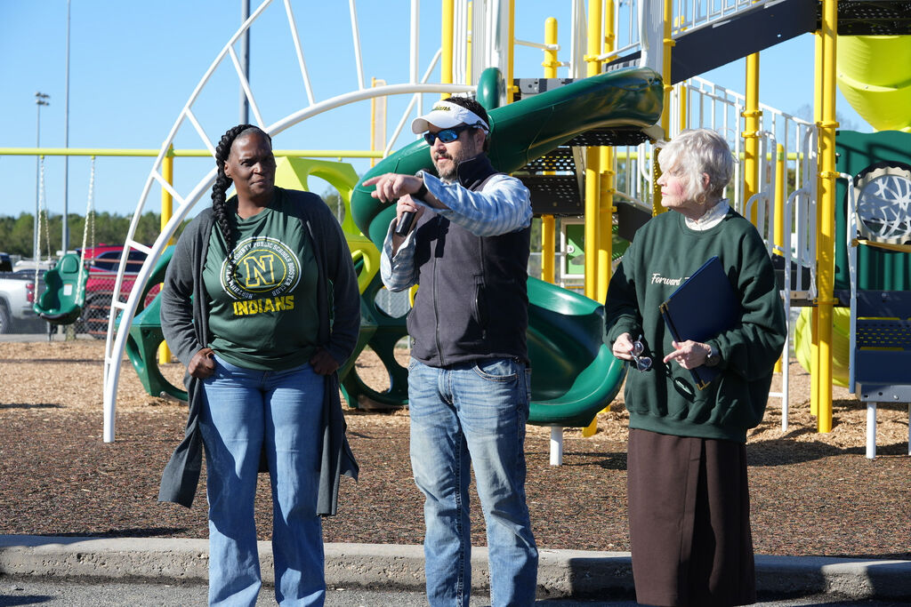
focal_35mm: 85
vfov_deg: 16.1
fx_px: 2151
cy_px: 304
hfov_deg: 23.9
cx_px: 456
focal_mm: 85
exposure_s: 1/250
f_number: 6.3
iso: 100
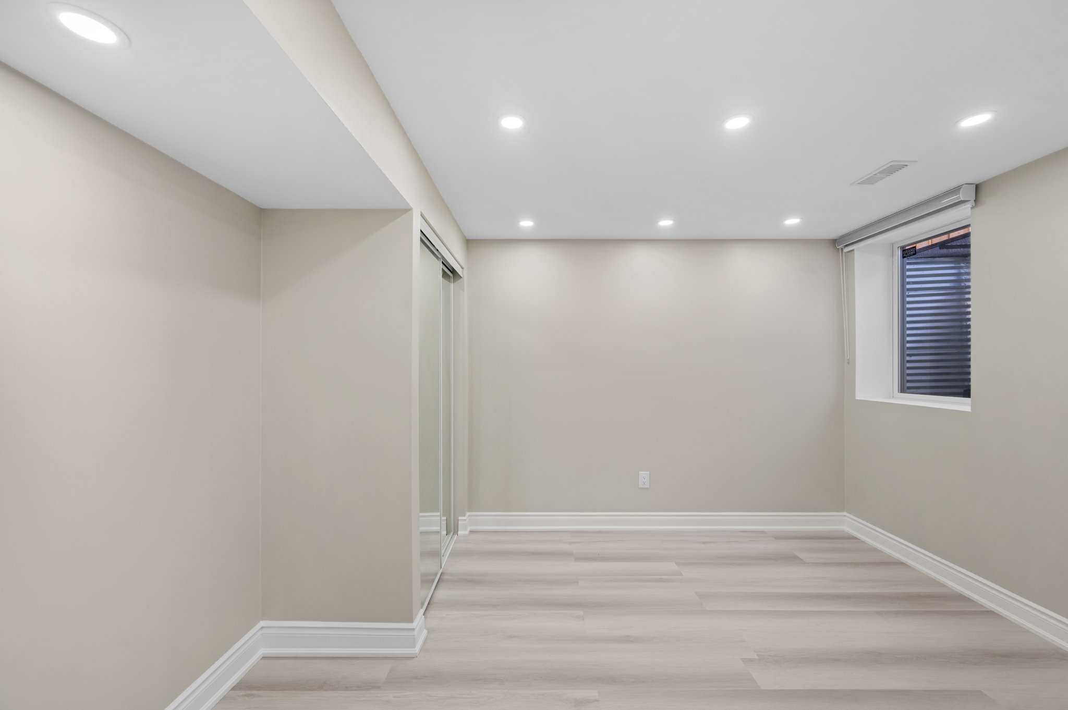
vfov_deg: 81.1
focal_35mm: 14
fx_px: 415
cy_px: 355
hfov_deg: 104.3
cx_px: 534
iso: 100
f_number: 8
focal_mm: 14
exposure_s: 1/10
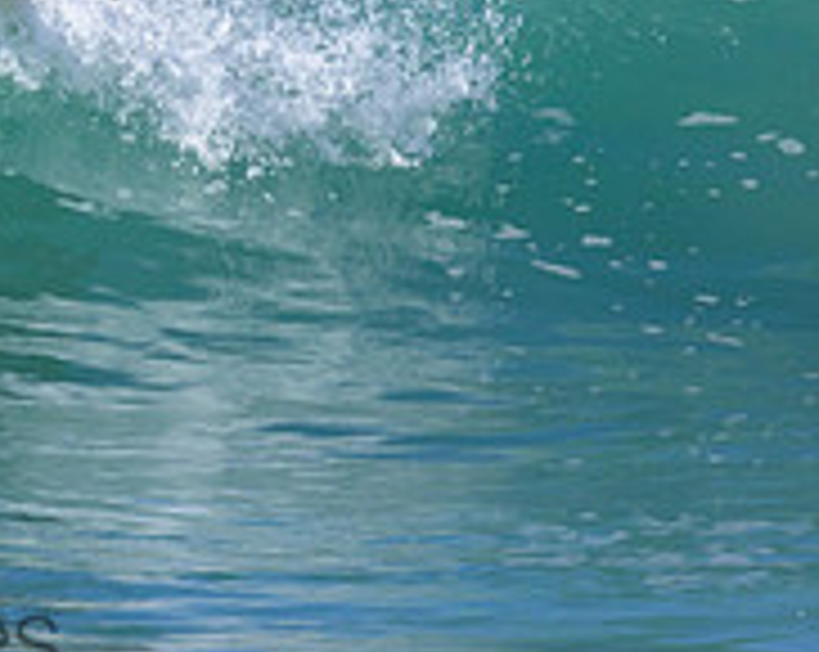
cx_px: -288
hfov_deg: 0.8
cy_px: -110
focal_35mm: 2395
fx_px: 57960
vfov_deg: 0.6
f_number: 11
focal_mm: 800
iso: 1400
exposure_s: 1/2000
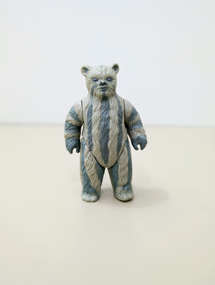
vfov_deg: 73.8
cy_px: 142
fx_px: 190
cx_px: 108
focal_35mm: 23
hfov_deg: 59.0
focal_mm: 6.11
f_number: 1.65
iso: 1427
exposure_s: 1/33.3
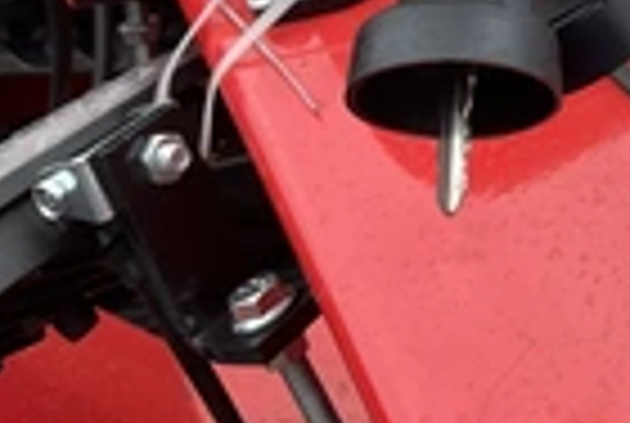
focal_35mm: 86
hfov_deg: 22.6
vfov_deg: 15.1
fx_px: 1508
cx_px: 634
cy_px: -148
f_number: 1.8
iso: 25
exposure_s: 1/568
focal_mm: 3
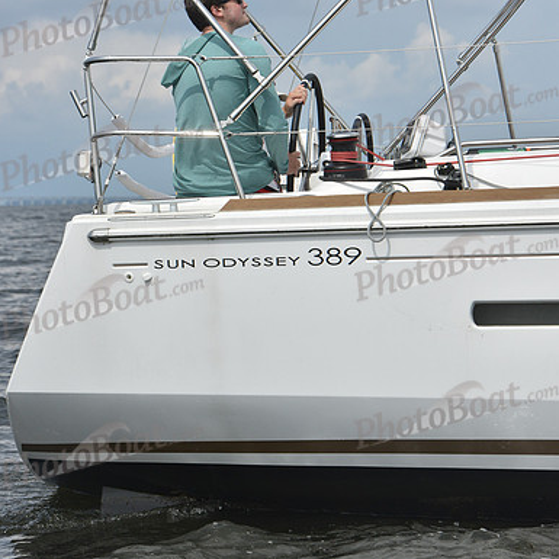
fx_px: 3161
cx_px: 280
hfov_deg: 10.1
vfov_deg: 10.1
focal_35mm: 173
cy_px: 209
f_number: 10
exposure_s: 1/1250
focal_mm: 135
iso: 320
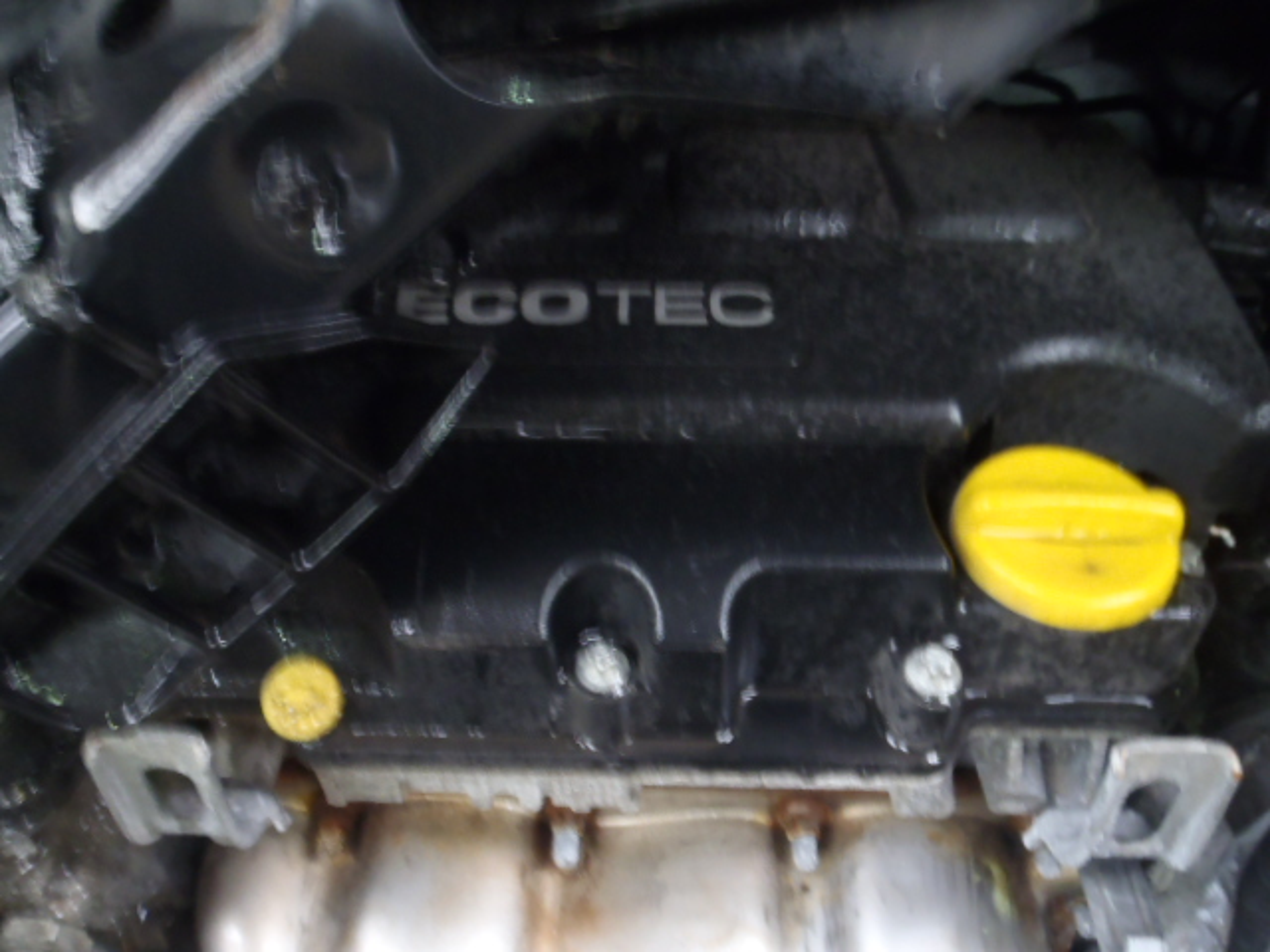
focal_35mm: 28
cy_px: 476
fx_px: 1027
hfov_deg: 63.4
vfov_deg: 49.7
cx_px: 635
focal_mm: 5
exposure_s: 1/4
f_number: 3.5
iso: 250
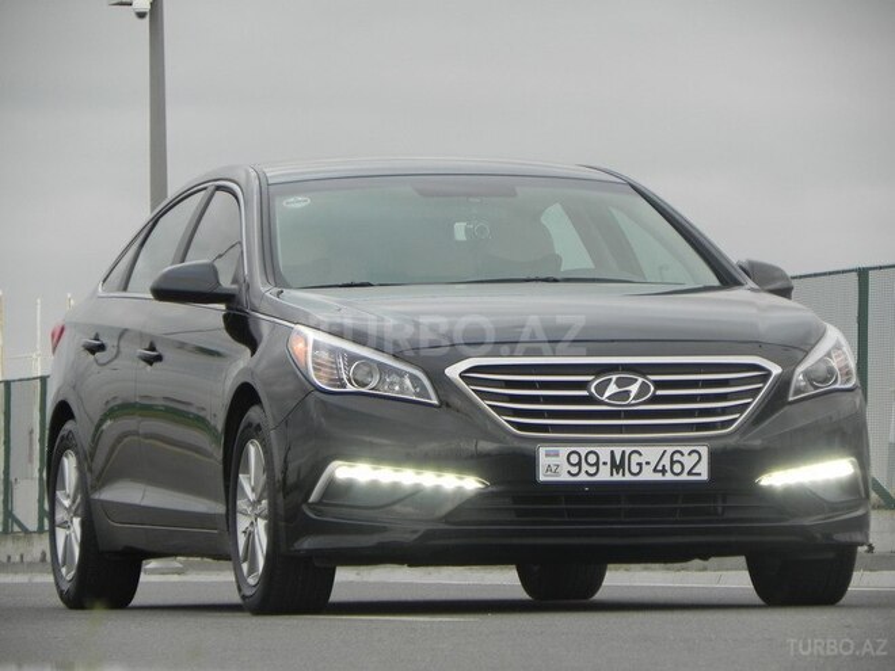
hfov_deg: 6.8
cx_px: 448
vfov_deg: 5.1
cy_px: 336
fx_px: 7524
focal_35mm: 291
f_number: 4.5
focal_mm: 51.8
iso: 160
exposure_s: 1/51.2
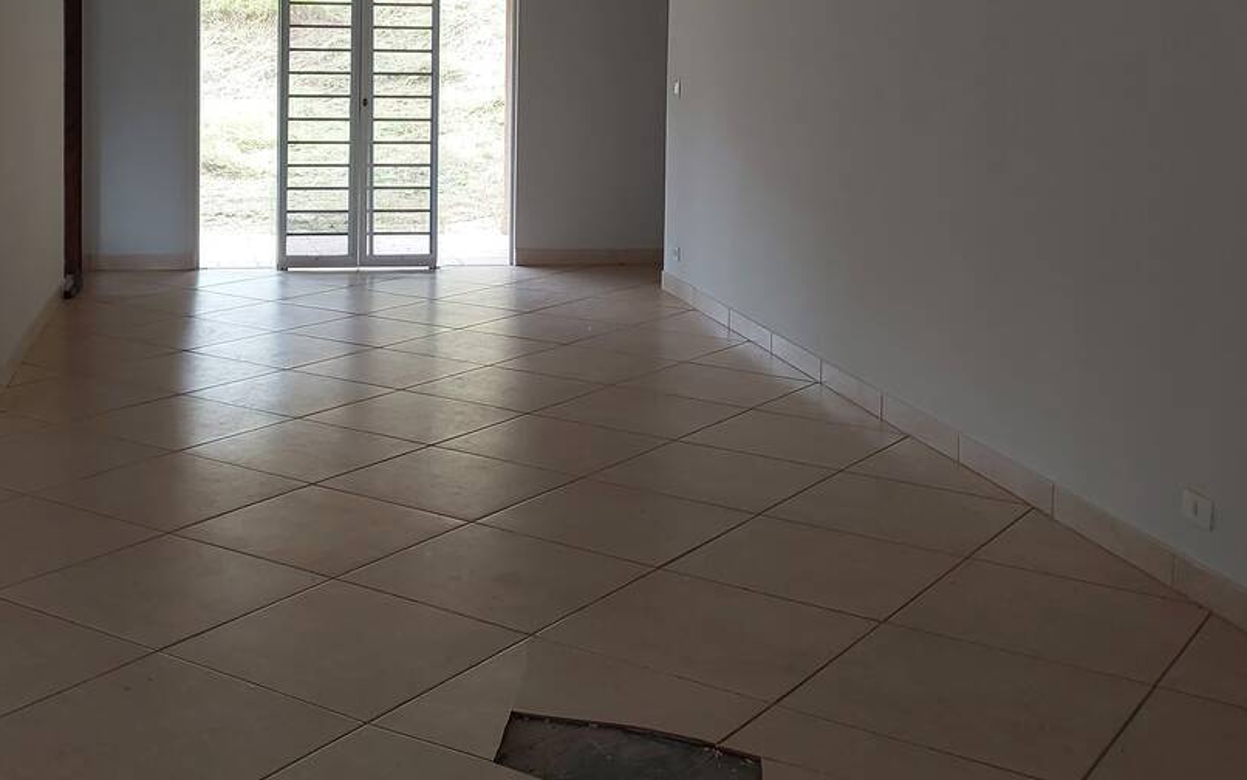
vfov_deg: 24.0
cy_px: 130
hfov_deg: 37.9
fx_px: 1801
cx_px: 442
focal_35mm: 53
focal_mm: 5.32
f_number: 1.8
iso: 200
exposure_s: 1/60
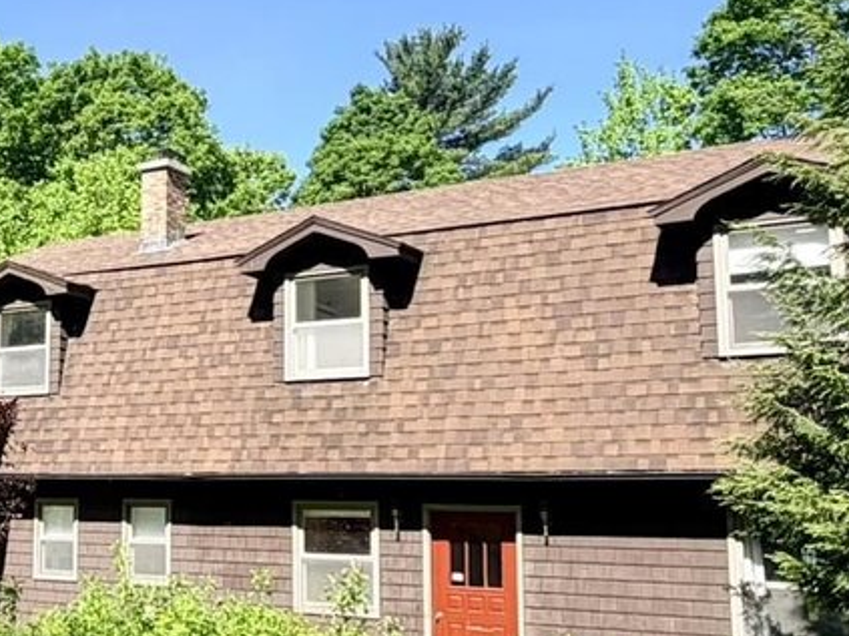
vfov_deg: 27.5
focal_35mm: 53
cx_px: -26
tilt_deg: +8.5
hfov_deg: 32.8
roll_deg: -1.7
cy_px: 359
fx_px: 1300
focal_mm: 2.22
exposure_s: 1/770
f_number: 2.2
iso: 40
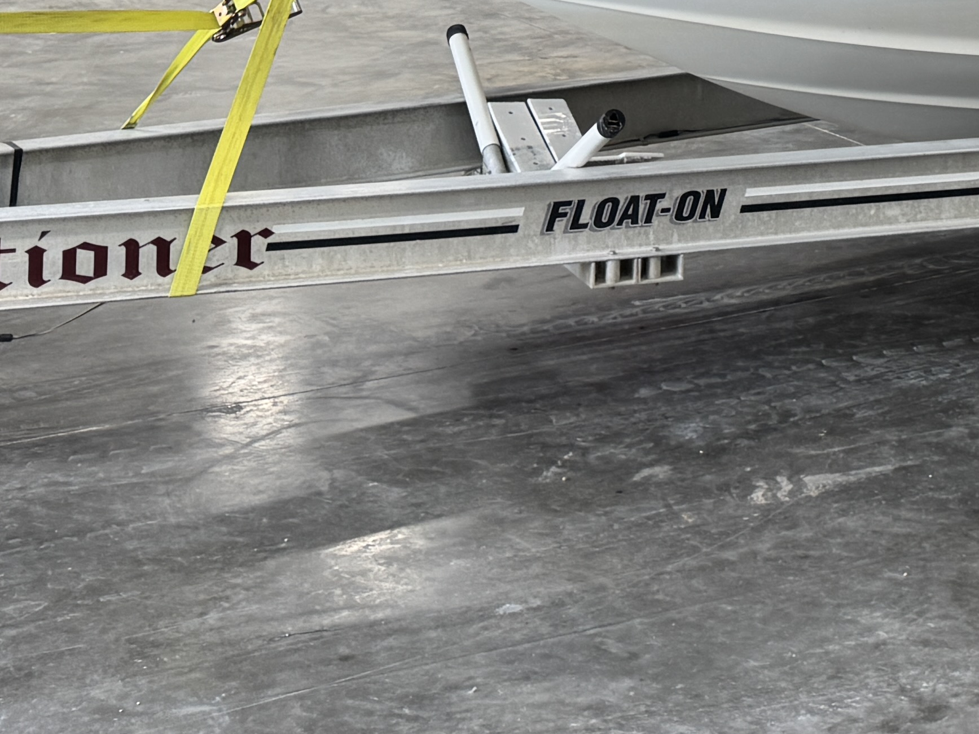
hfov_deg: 23.2
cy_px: -435
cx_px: 1088
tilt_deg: +1.6
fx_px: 2234
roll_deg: -0.9
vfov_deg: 16.6
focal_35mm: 79
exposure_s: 1/120
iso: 125
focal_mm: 6.76
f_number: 1.78
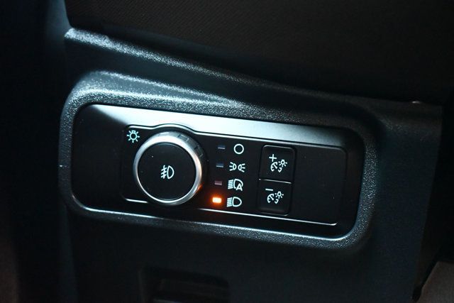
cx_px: 227
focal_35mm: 51
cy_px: 152
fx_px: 643
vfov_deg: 26.5
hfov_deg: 38.9
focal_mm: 34
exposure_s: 1/60
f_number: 4.5
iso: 10000
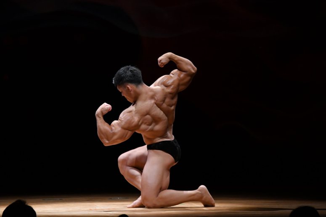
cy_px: 108
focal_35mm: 270
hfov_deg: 7.6
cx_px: 163
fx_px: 2444
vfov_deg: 5.1
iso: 3200
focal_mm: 180
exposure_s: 1/400
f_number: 5.6
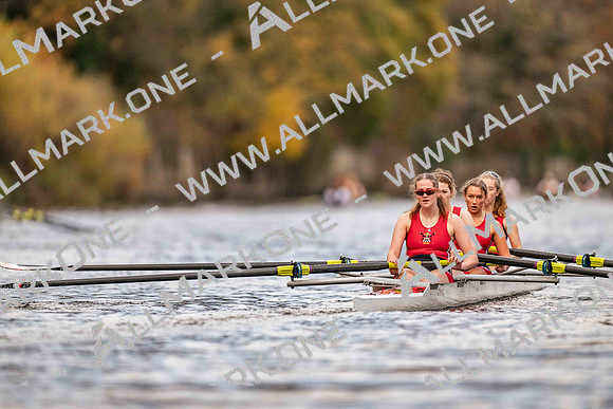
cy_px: 204
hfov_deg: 3.4
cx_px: 306
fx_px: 10219
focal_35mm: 600
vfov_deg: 2.3
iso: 3600
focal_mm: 600
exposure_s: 1/2500
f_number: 4
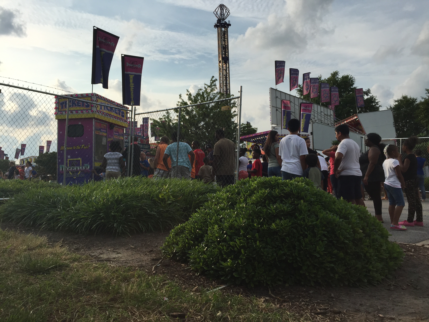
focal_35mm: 29
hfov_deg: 61.7
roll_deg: +0.9
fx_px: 359
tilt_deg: +5.7
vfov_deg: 48.2
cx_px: 214
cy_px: 161
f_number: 2.2
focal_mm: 4.15
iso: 32
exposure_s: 1/2825
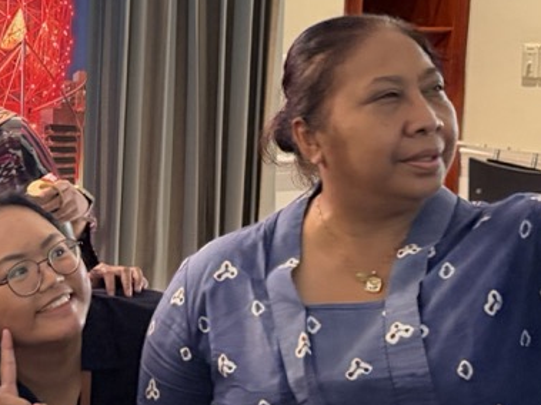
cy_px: 175
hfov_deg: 23.5
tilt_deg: -6.8
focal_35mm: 81
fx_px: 1266
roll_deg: +0.9
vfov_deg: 18.2
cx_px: 59
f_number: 1.78
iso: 640
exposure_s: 1/50
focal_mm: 6.76
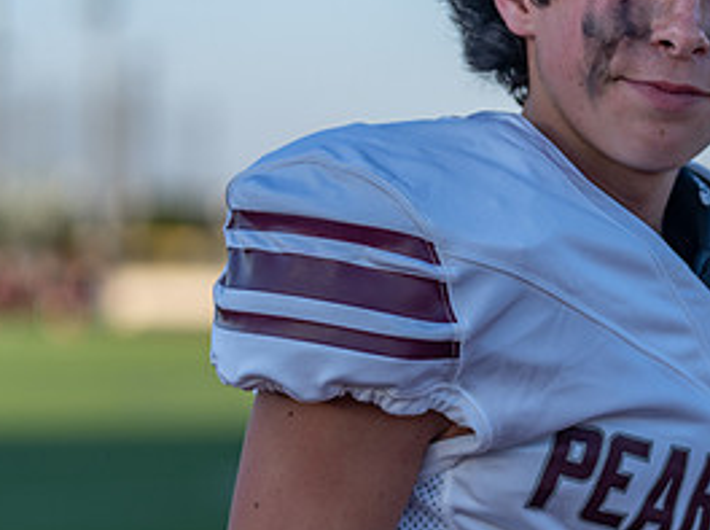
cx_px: 579
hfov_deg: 8.7
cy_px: 258
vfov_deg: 6.5
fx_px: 4647
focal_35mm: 227
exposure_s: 1/1000
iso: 125
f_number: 2.8
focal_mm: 96
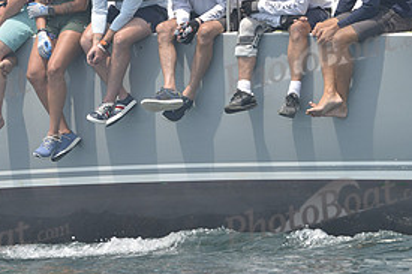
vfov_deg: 2.4
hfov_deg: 3.6
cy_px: -1
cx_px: 148
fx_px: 6519
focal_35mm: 570
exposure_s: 1/1000
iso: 280
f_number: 7.1
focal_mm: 270
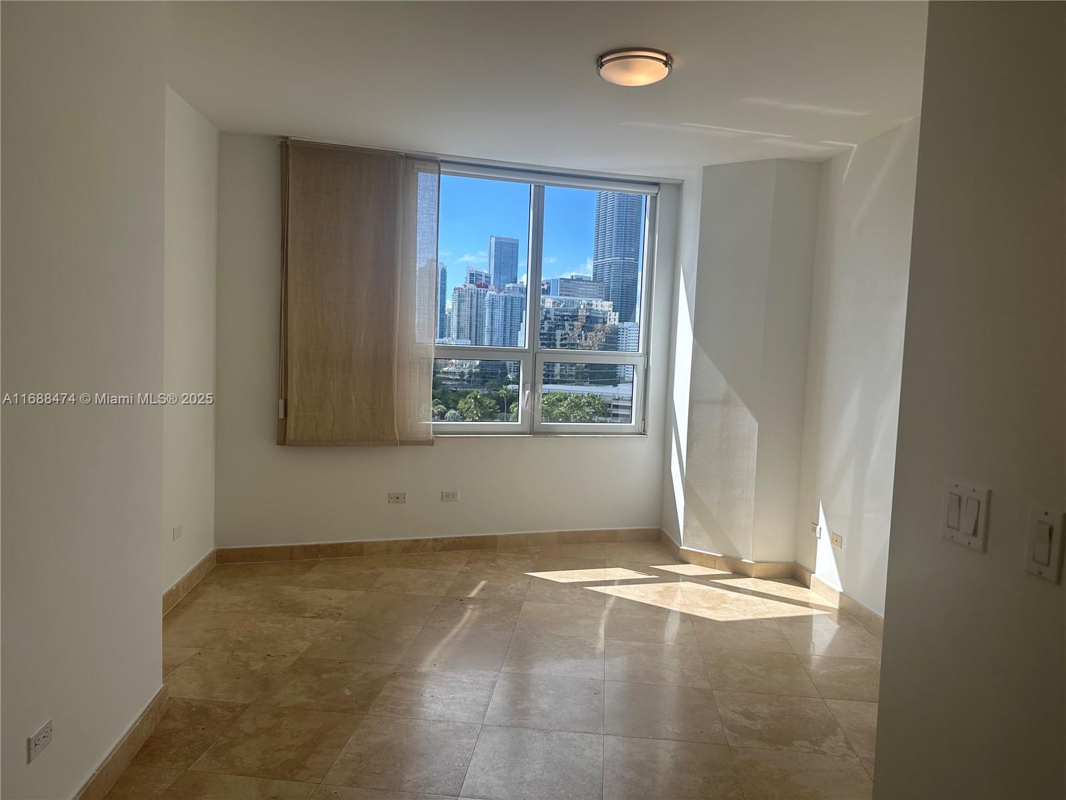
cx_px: 533
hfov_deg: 71.6
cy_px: 400
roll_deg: -2.0
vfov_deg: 56.8
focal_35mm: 24
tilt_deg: -3.8
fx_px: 739
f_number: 1.78
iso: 80
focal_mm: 6.86
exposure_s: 1/1227
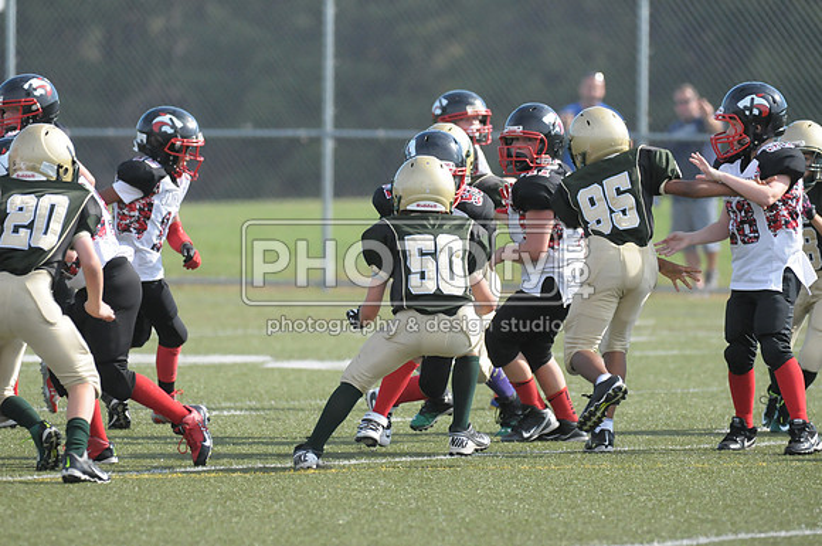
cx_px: 411
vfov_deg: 3.5
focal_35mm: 390
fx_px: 8893
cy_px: 273
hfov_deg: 5.3
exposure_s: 1/5000
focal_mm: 260
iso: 1600
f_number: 4
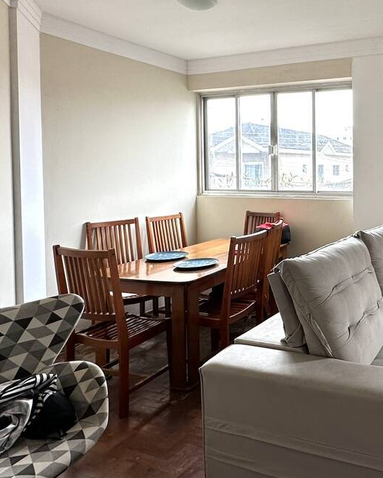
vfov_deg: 58.0
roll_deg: -0.3
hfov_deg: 42.4
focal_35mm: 30
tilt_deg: -0.6
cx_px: 377
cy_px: 179
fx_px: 425
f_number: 2.2
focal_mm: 2.22
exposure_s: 1/99
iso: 64
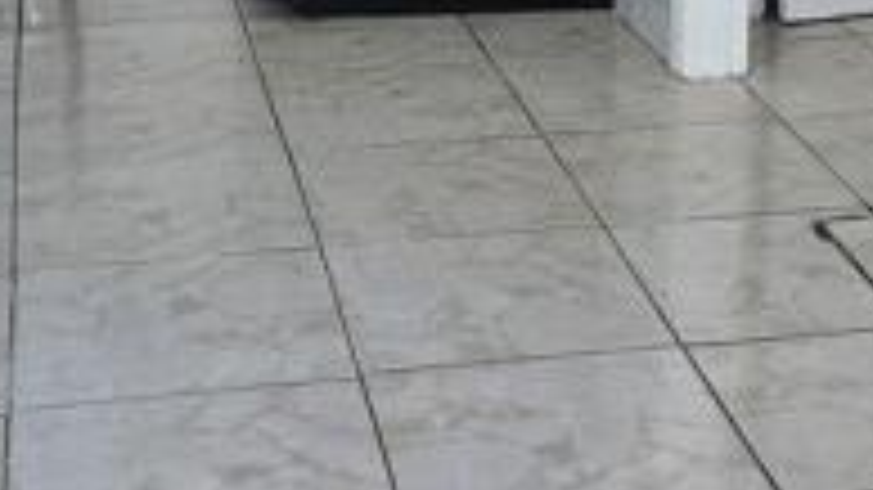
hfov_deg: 22.7
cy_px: -117
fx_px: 2152
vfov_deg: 12.7
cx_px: 680
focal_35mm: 93
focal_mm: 5.4
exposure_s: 1/240
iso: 320
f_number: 1.8
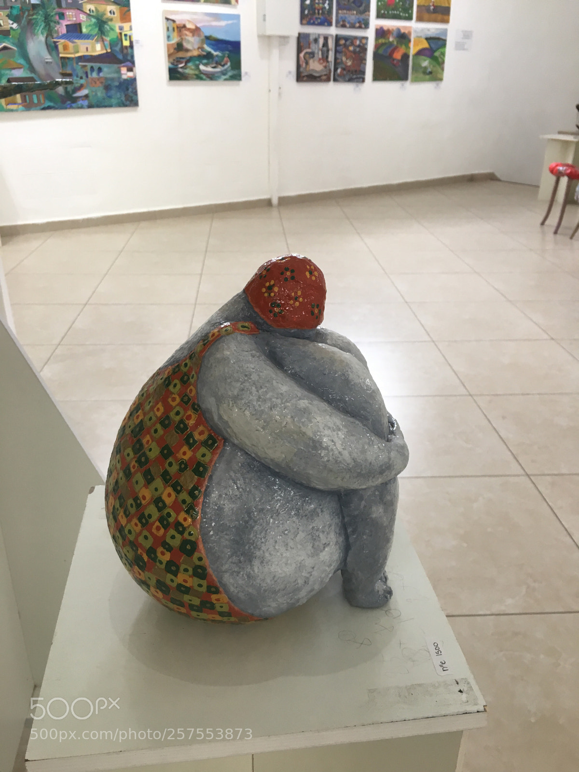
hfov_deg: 48.2
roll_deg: -1.5
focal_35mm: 29
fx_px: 647
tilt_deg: -24.9
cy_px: 386
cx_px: 290
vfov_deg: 61.7
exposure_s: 1/33
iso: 64
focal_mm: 4.15
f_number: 2.2
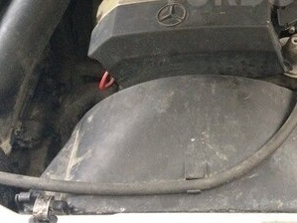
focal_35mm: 64
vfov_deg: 21.9
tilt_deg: -43.7
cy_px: -9
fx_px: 549
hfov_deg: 29.2
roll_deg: -0.6
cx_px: 261
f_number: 2.2
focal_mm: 4.15
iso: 320
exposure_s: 1/25
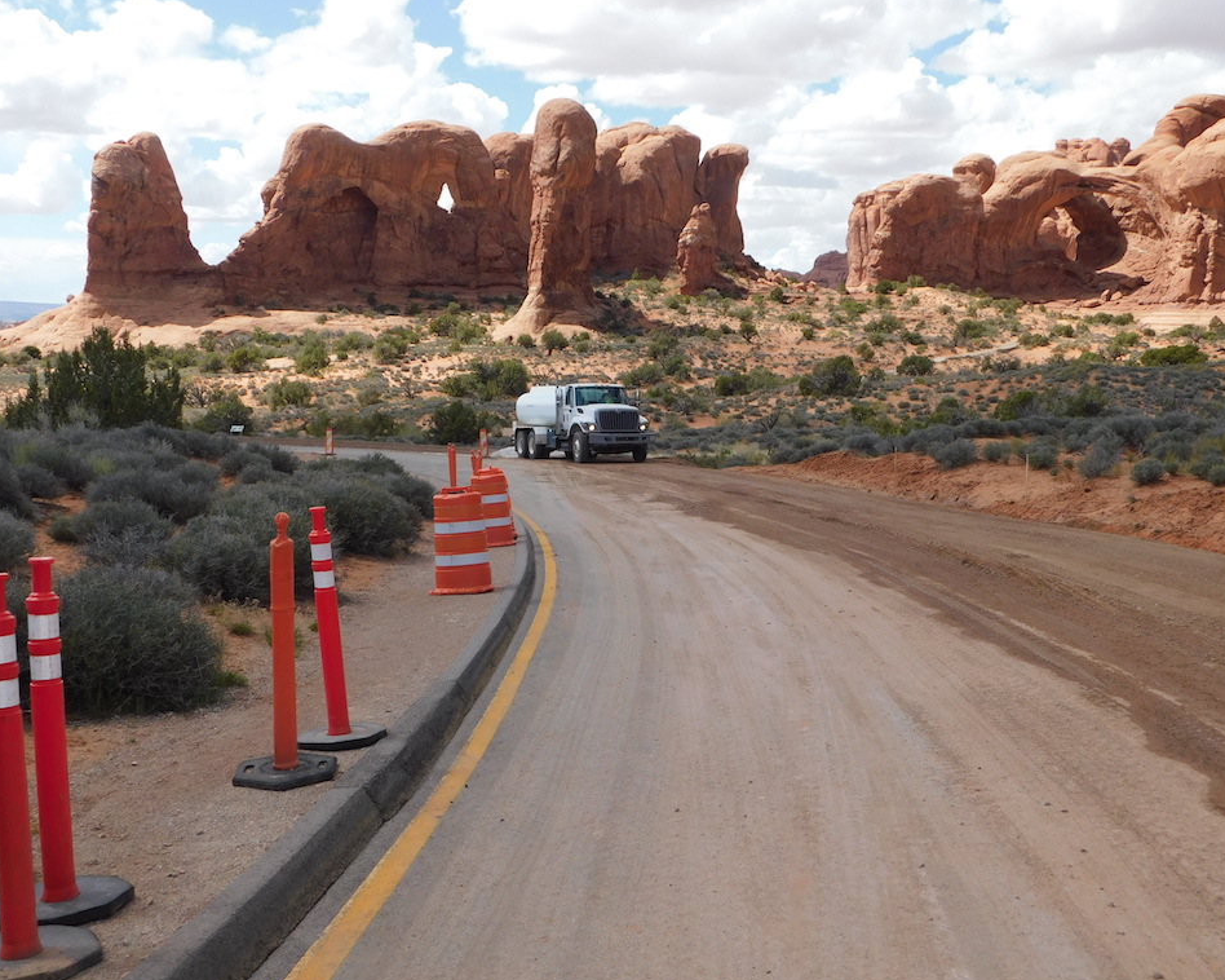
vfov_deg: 39.1
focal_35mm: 38
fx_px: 1377
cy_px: 492
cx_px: 598
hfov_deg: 47.9
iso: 125
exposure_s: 1/1000
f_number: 3.5
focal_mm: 6.3
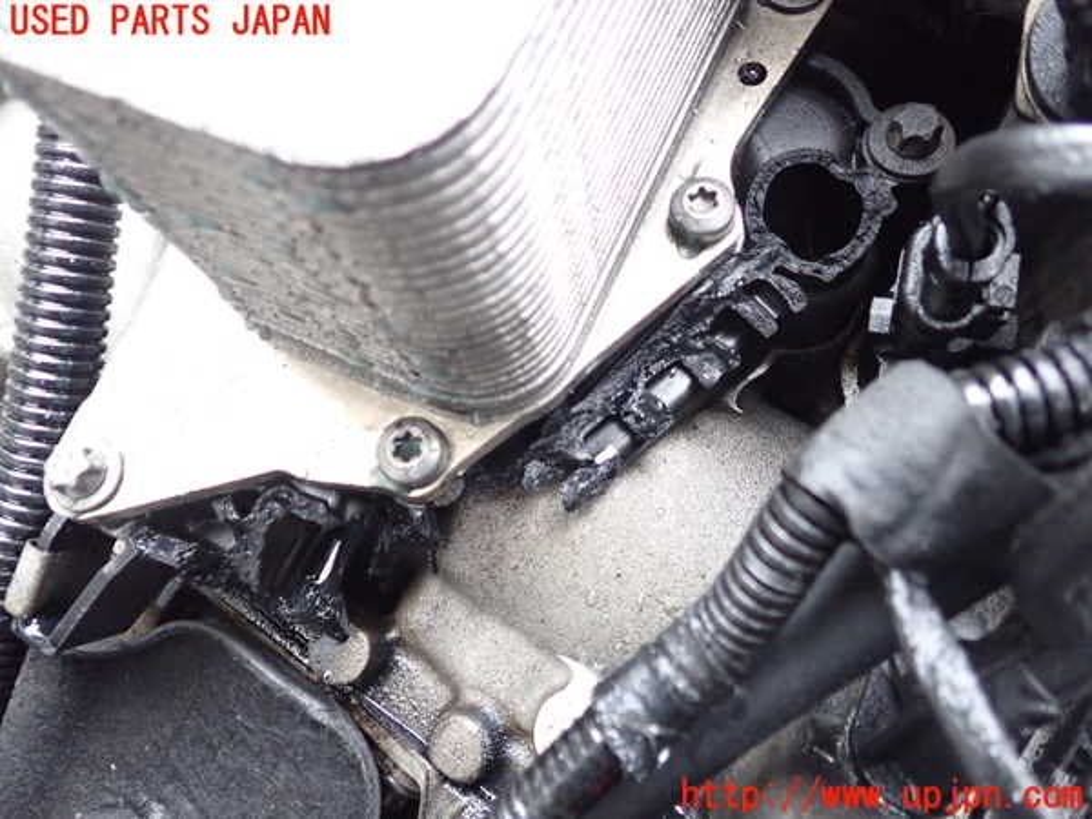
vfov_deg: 46.8
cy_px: 410
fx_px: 946
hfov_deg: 60.0
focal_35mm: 30
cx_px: 546
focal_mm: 5.4
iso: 640
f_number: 2.3
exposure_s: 1/30
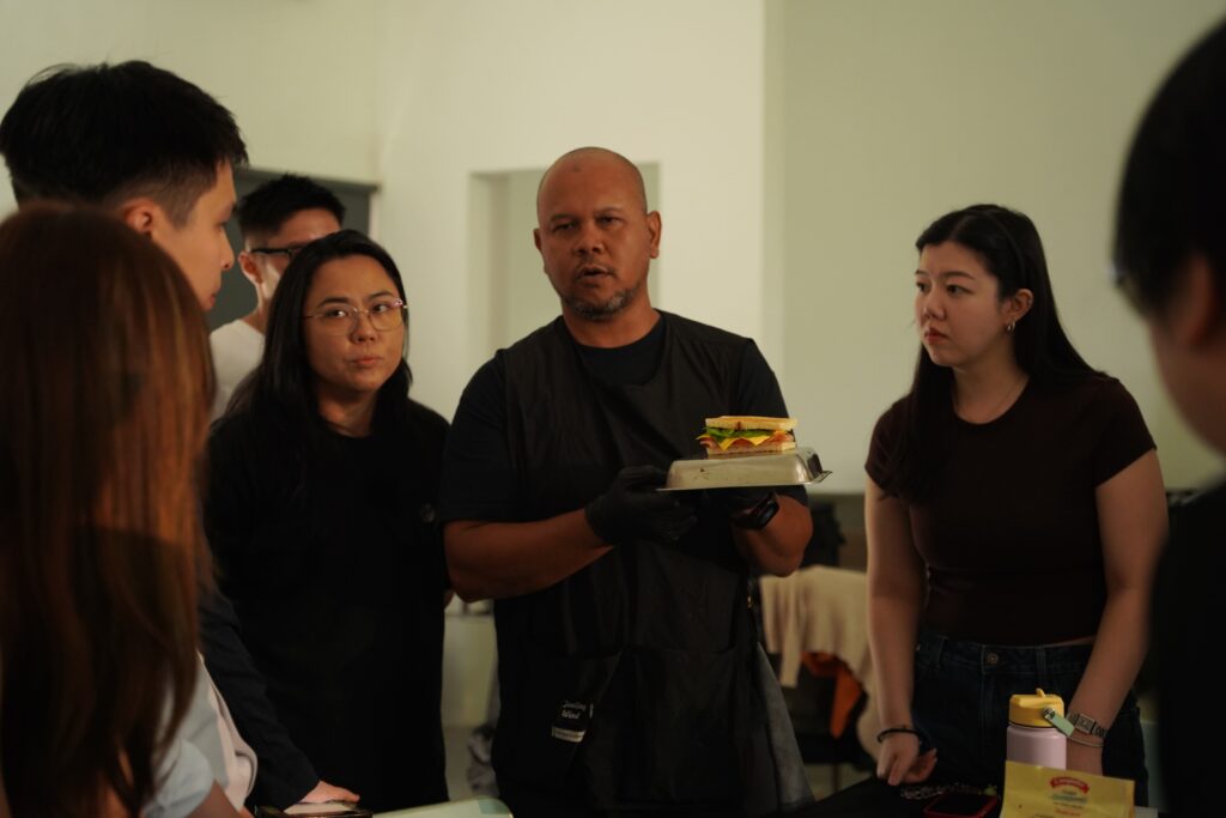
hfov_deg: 36.9
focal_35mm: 54
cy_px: 409
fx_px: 1836
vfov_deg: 25.1
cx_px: 613
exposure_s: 1/100
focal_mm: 53.9
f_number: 2.8
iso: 2500
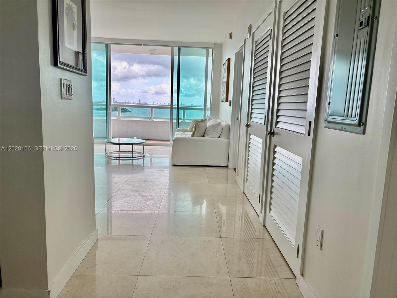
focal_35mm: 26
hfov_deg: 67.3
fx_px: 298
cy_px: 149
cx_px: 198
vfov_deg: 53.1
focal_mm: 5.96
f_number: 1.6
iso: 64
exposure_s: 1/660
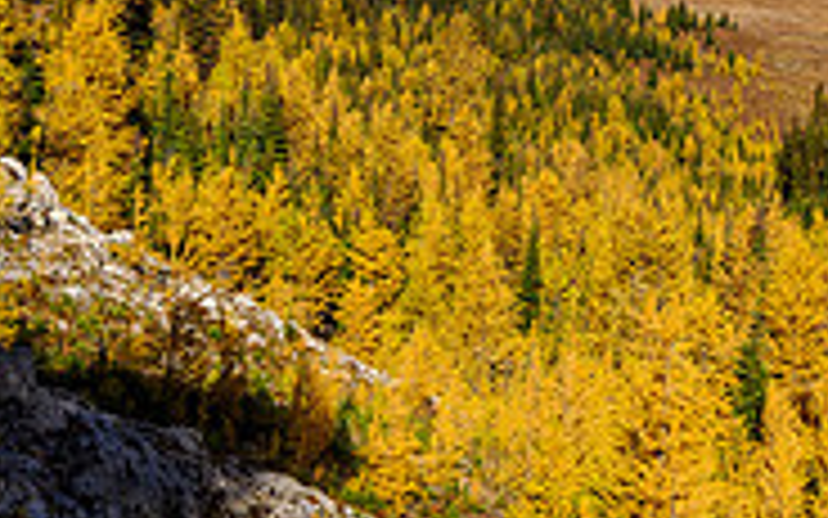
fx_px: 2708
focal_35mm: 120
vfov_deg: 10.7
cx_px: 783
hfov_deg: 17.1
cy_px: -155
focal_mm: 18
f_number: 8
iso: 200
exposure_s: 1/640
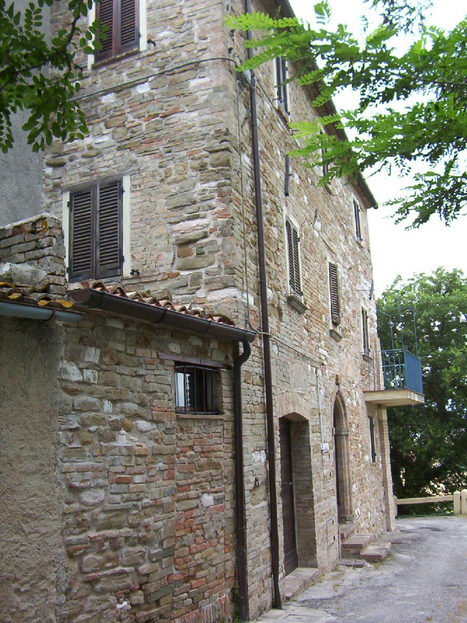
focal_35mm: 36
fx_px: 648
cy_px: 312
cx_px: 234
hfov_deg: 39.7
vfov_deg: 51.4
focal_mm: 5.54
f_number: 2.76
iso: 100
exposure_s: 1/450
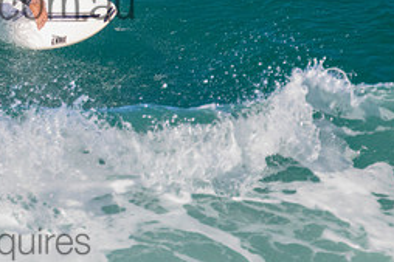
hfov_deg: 0.8
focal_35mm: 2502
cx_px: -63
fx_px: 27364
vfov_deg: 0.5
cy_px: -127
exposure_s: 1/2000
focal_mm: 800
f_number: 11
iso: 2000
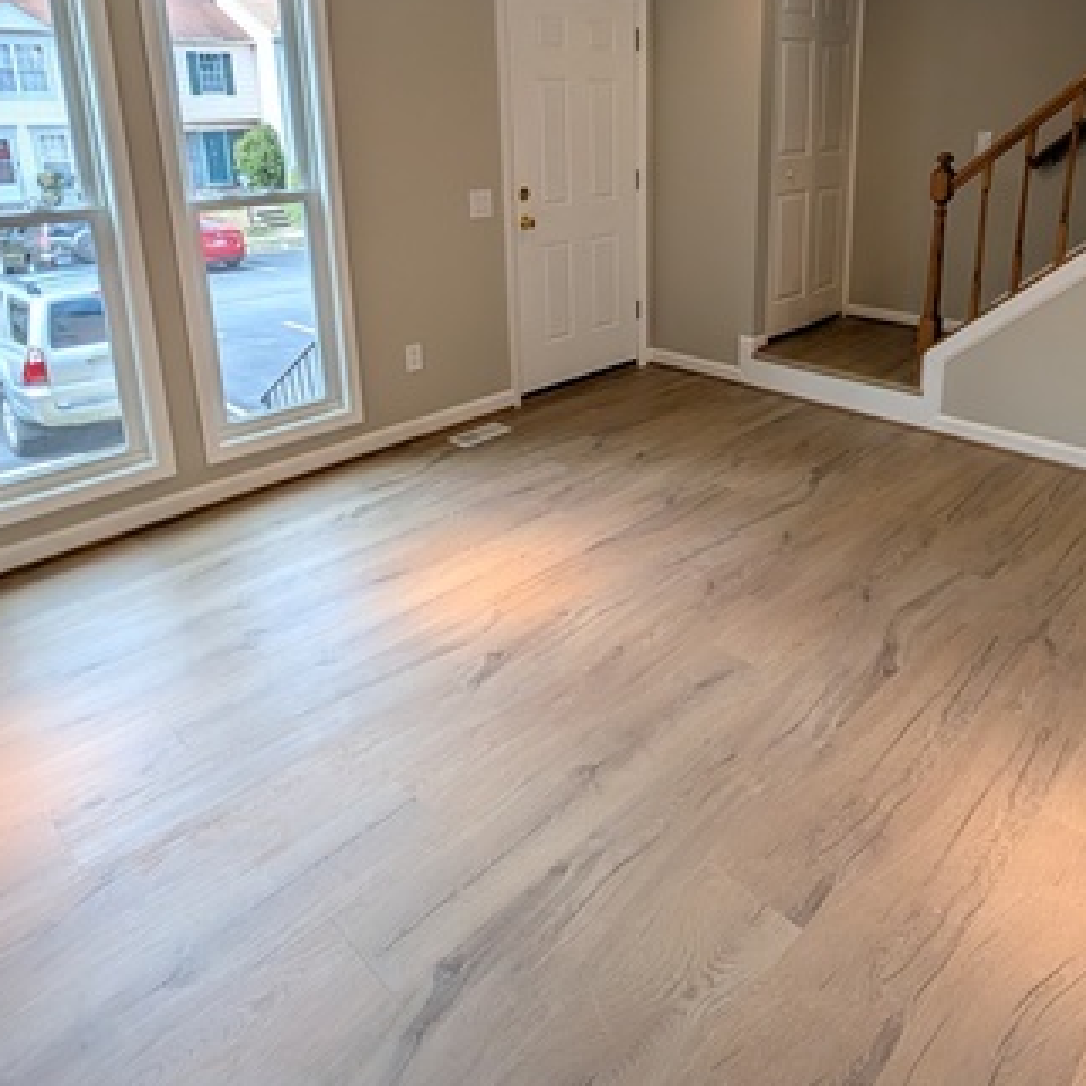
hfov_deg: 69.5
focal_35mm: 22
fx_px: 781
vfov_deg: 67.4
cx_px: 592
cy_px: 348
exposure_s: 1/447
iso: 73
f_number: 1.7
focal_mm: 2.02
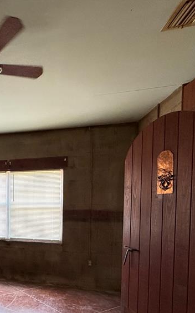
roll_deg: -0.1
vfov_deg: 66.4
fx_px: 230
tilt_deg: -1.8
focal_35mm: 27
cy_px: 211
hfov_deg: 37.1
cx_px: -29
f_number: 2.2
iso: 320
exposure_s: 1/120
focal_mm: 2.22
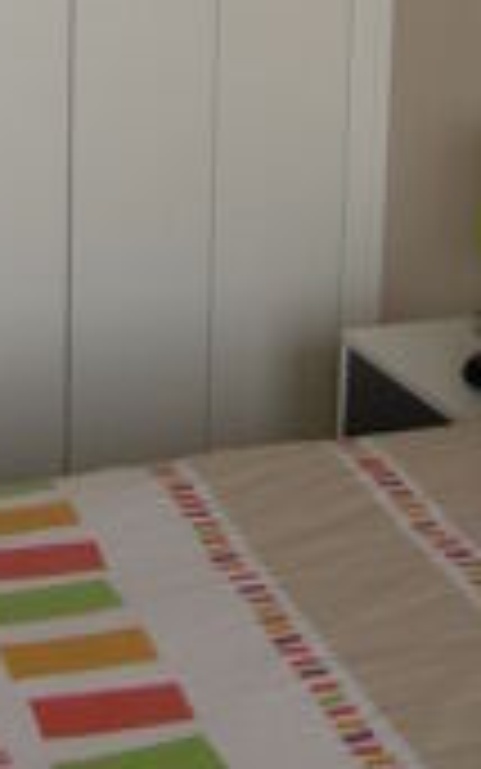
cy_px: 11
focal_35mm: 95
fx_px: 1991
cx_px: 49
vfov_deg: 21.2
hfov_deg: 13.7
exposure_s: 1/53.3
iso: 66
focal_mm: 7.5
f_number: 2.7
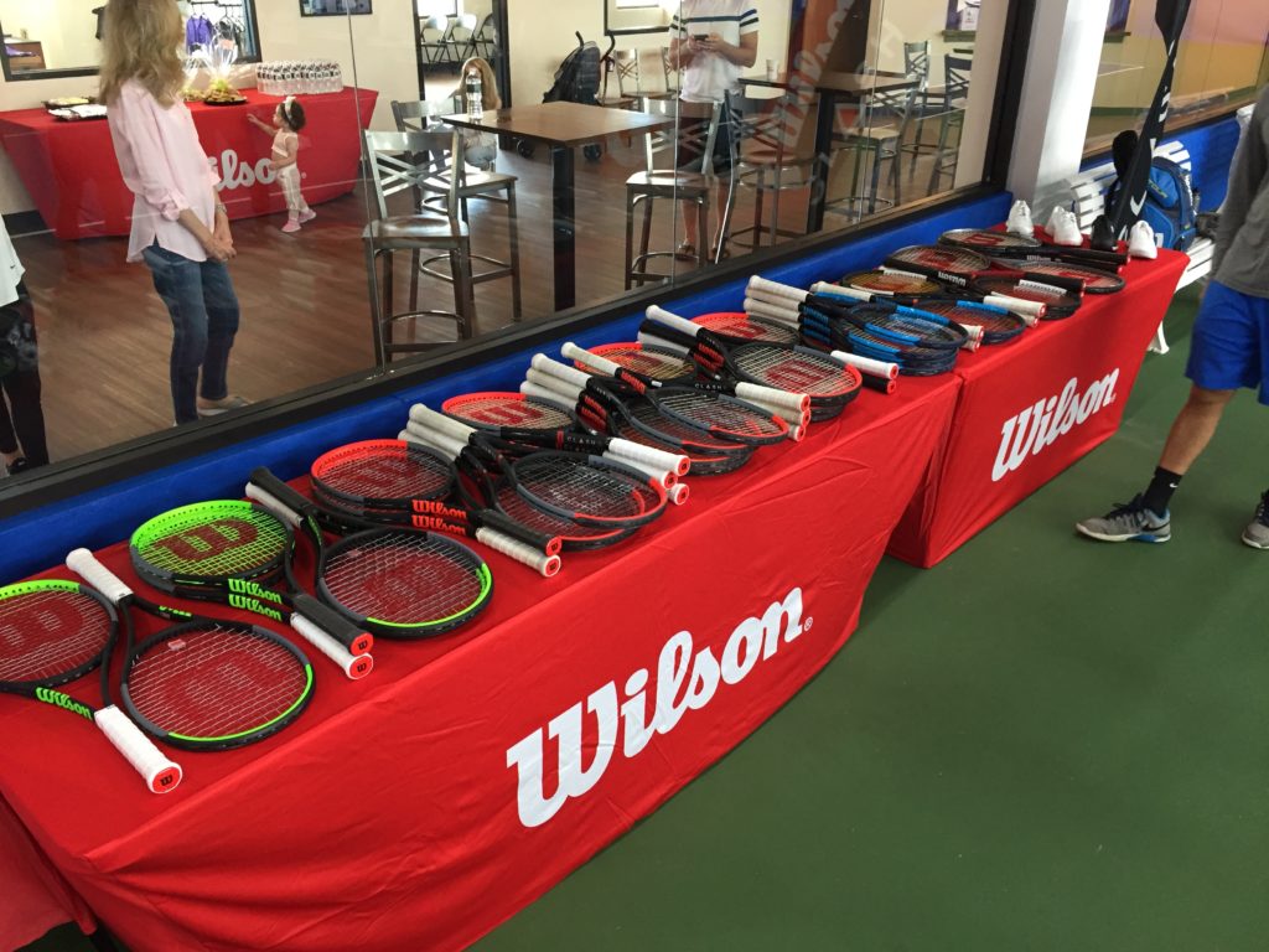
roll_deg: -2.6
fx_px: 1063
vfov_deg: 48.2
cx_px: 634
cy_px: 476
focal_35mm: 29
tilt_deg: -27.4
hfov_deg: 61.7
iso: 125
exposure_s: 1/30
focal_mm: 4.15
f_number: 2.2
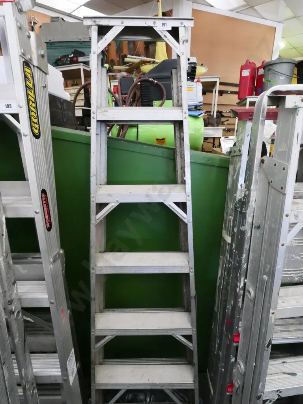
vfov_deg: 87.8
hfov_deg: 71.6
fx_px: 210
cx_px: 152
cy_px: 202
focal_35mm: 18
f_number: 5.6
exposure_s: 1/160
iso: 6400
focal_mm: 9
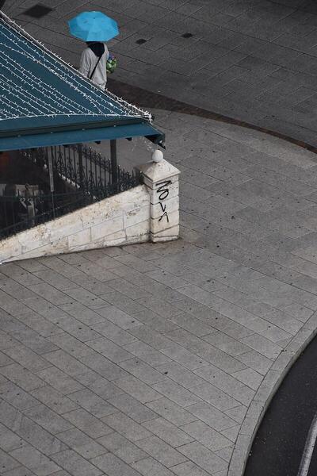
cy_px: 238
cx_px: 158
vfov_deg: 9.8
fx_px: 2774
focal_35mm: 210
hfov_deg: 6.5
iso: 500
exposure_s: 1/500
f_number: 5.6
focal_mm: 140
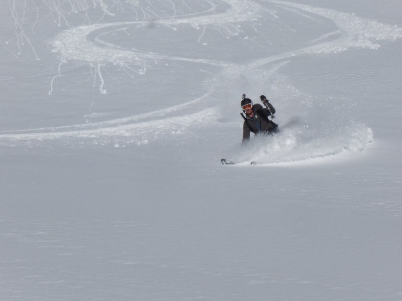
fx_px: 1312
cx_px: 201
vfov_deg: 13.1
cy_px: 150
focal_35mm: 113
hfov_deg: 17.4
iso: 200
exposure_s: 1/4000
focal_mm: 20.2
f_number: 6.3
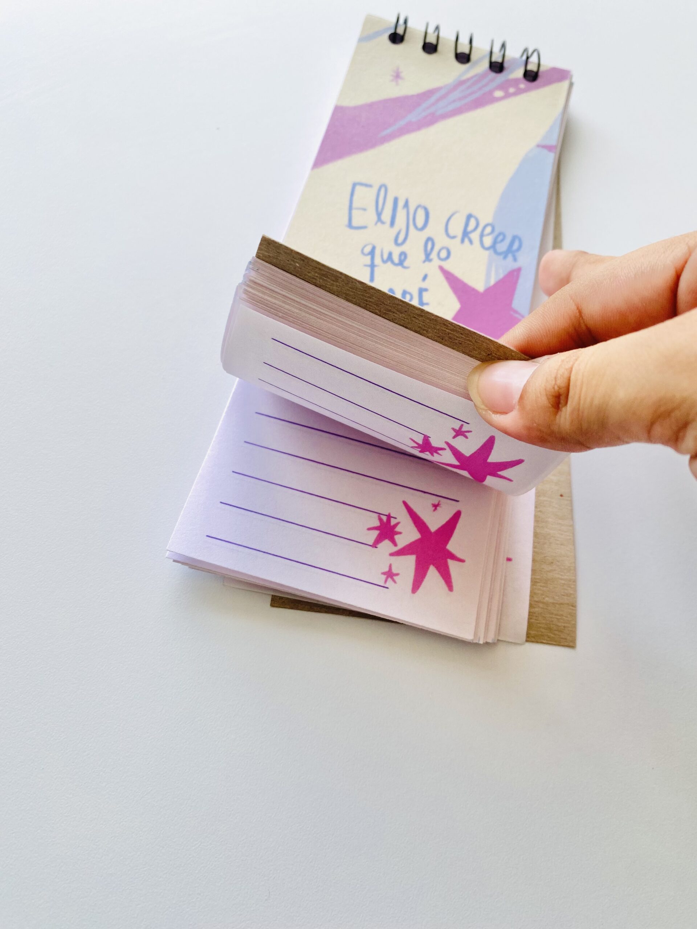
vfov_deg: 67.3
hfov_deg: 53.1
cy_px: 464
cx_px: 348
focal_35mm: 26
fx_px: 698
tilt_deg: -62.5
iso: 32
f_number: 1.8
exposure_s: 1/491
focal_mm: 4.25
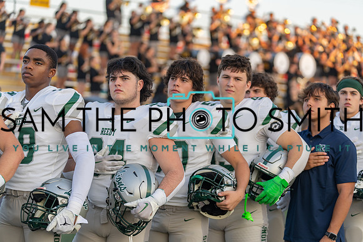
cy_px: 121
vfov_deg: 13.3
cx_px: 182
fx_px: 1039
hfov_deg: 19.8
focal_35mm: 103
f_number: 2.8
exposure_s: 1/320
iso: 200
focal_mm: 103
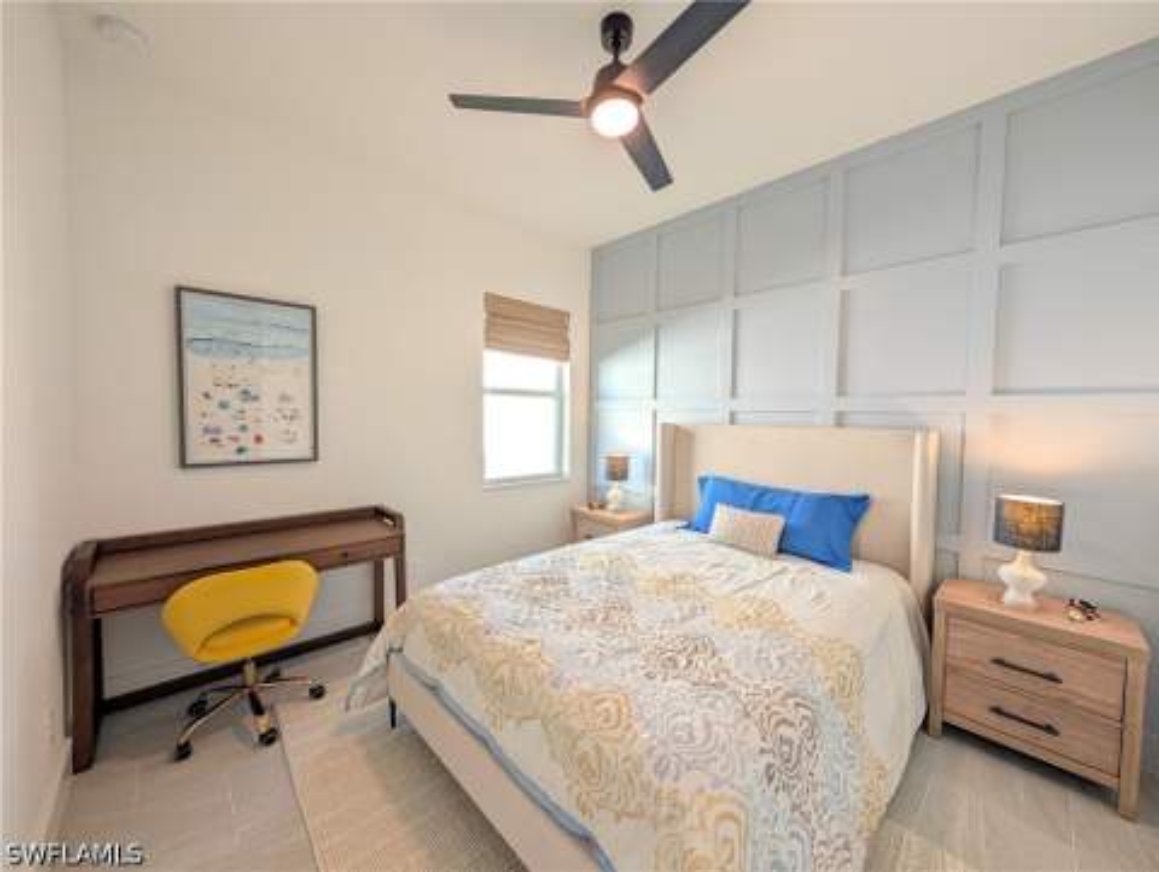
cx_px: 580
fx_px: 402
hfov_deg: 110.5
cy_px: 436
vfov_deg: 94.6
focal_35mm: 12
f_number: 1.7
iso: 105
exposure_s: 1/120
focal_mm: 2.02
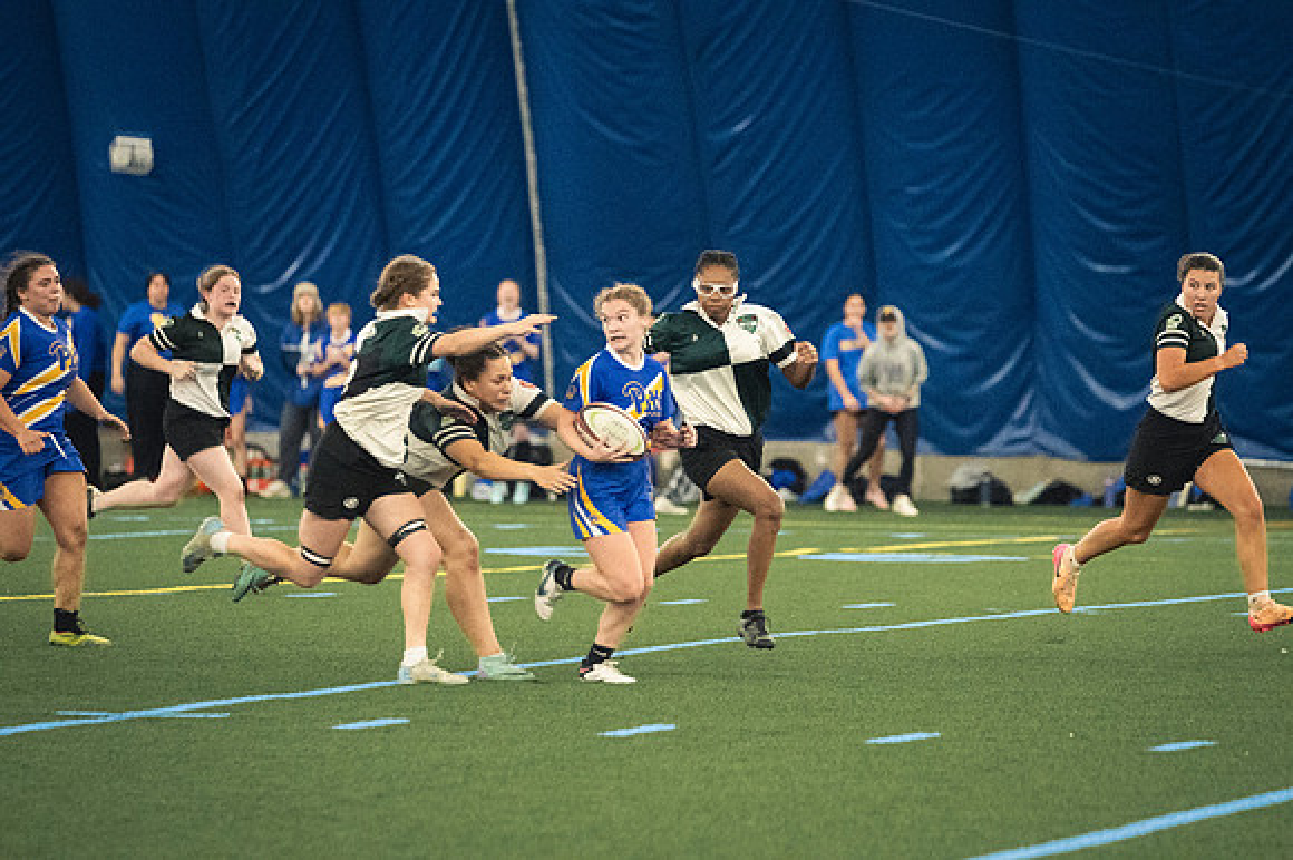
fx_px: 9153
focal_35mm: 255
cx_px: 646
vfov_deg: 5.4
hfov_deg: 8.1
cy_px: 430
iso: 12800
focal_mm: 170
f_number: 2.8
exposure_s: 1/500
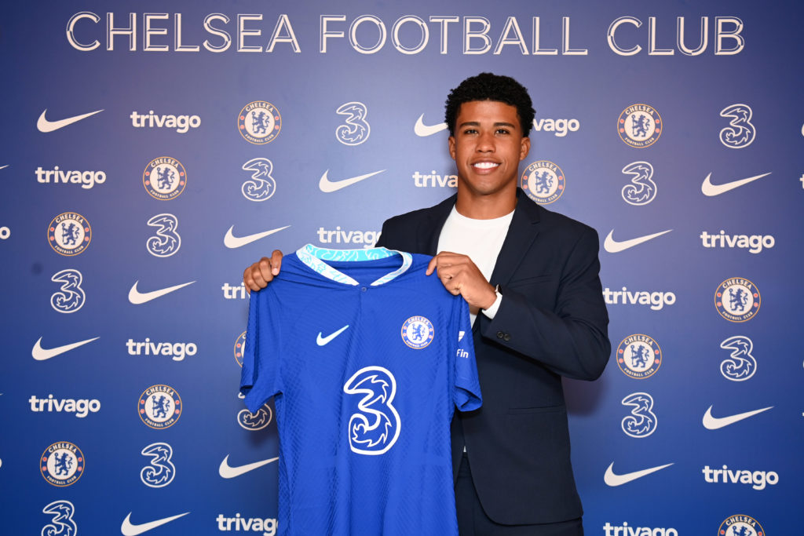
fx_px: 1072
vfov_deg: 28.1
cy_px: 268
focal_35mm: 48
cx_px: 402
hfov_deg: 41.1
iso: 800
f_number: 4.5
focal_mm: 48
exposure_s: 1/250
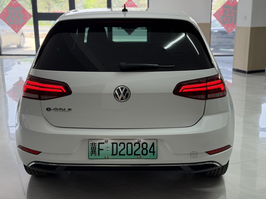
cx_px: 133
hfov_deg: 39.7
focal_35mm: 48
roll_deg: +0.4
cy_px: 100
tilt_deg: -13.7
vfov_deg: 30.3
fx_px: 369
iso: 200
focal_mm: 6.76
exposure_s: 1/225
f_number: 1.78
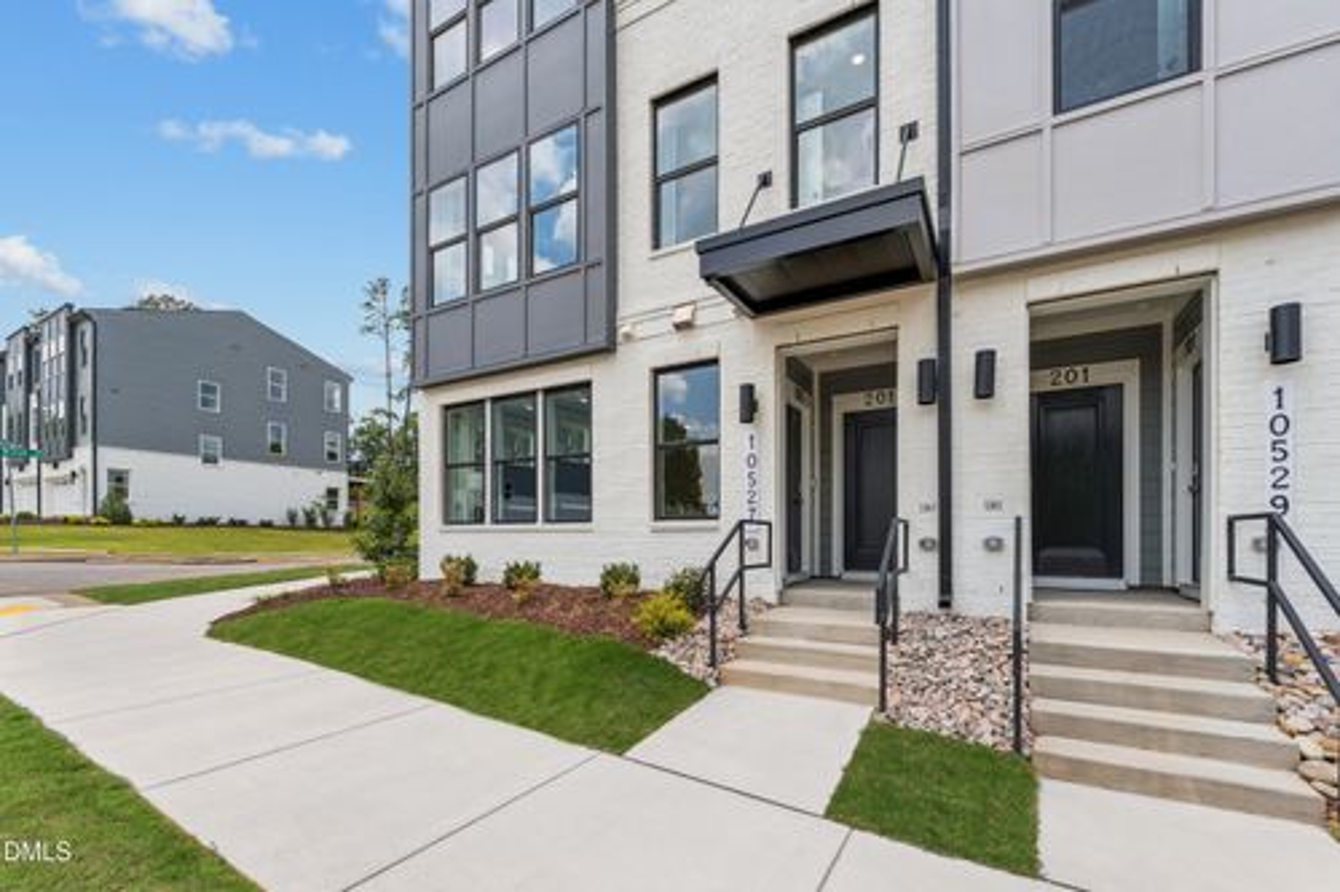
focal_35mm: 14
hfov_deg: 104.3
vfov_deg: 81.2
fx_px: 521
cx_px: 670
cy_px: 446
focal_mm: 14
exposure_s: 1/400
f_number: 7.1
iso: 125
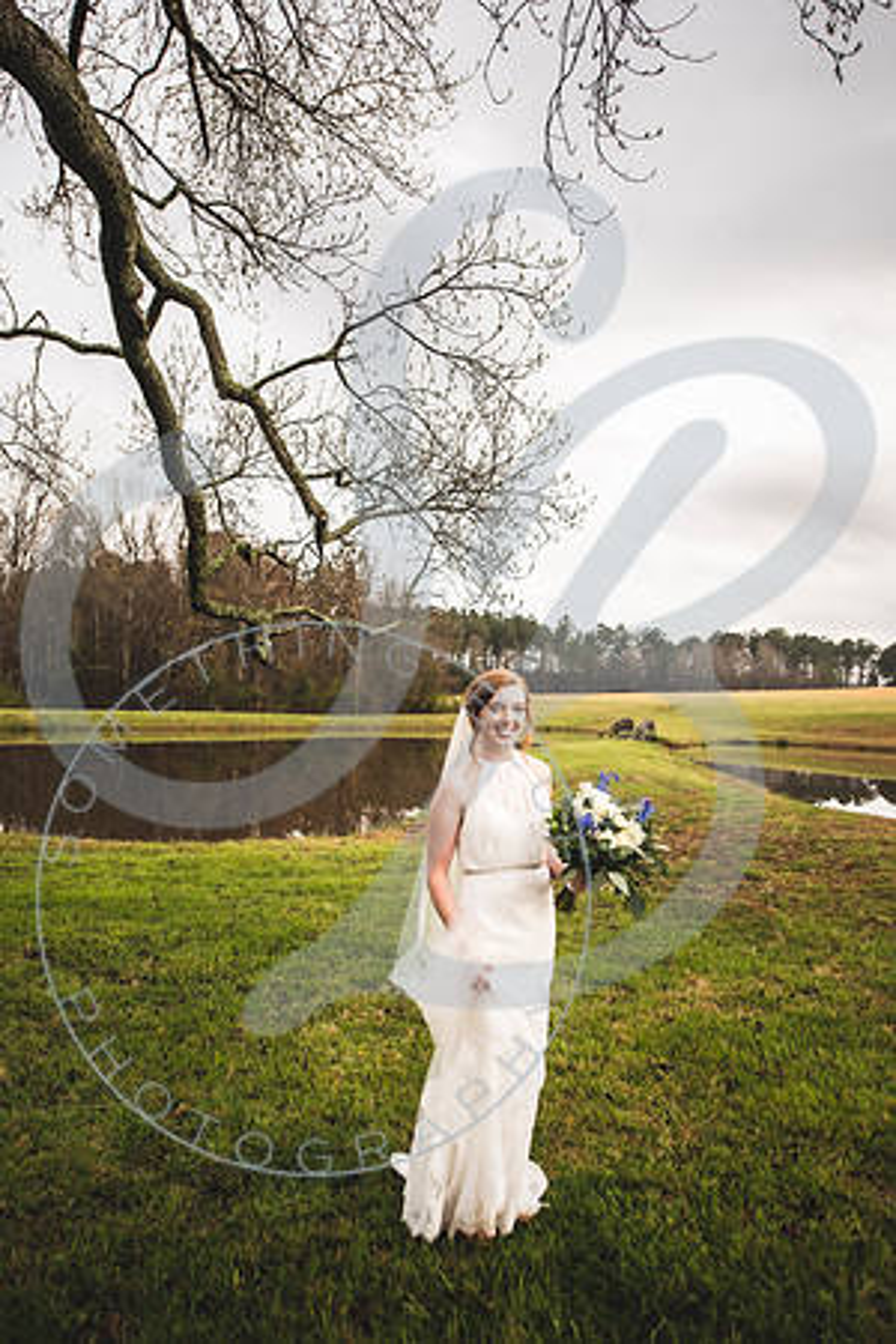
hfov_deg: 53.1
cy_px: 672
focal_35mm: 24
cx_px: 448
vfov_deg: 73.7
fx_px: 896
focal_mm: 24
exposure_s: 1/320
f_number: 2.8
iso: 320
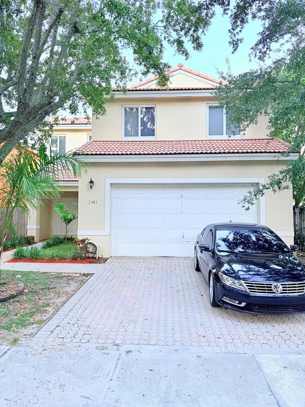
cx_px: 155
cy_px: 198
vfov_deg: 65.3
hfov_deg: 51.4
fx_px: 317
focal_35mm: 27
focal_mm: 5.96
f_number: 1.6
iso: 250
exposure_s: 1/60
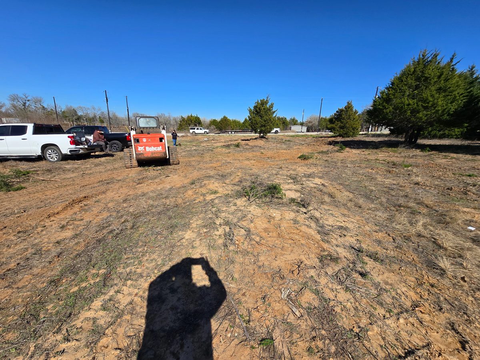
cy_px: 180
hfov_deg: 106.2
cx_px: 240
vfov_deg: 89.9
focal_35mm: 13
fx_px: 180
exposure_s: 1/2701
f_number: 2.2
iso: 50
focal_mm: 2.2
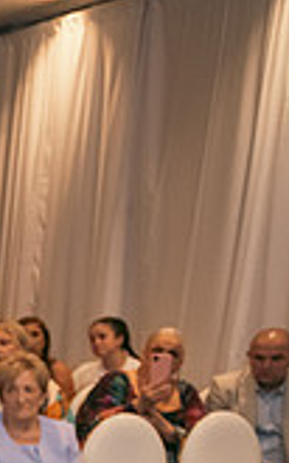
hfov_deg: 11.4
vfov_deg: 22.7
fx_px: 1085
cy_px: 509
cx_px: -485
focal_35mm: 86
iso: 800
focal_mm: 24
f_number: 3.5
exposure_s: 1/160
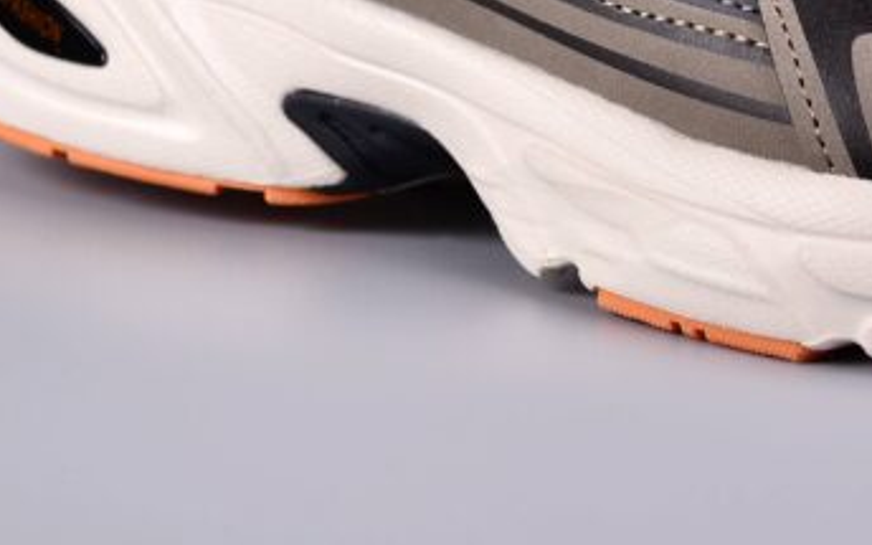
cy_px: -57
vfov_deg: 12.5
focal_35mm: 103
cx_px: 750
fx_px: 2452
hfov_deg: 19.9
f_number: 4.5
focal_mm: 29
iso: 100
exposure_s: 1/80
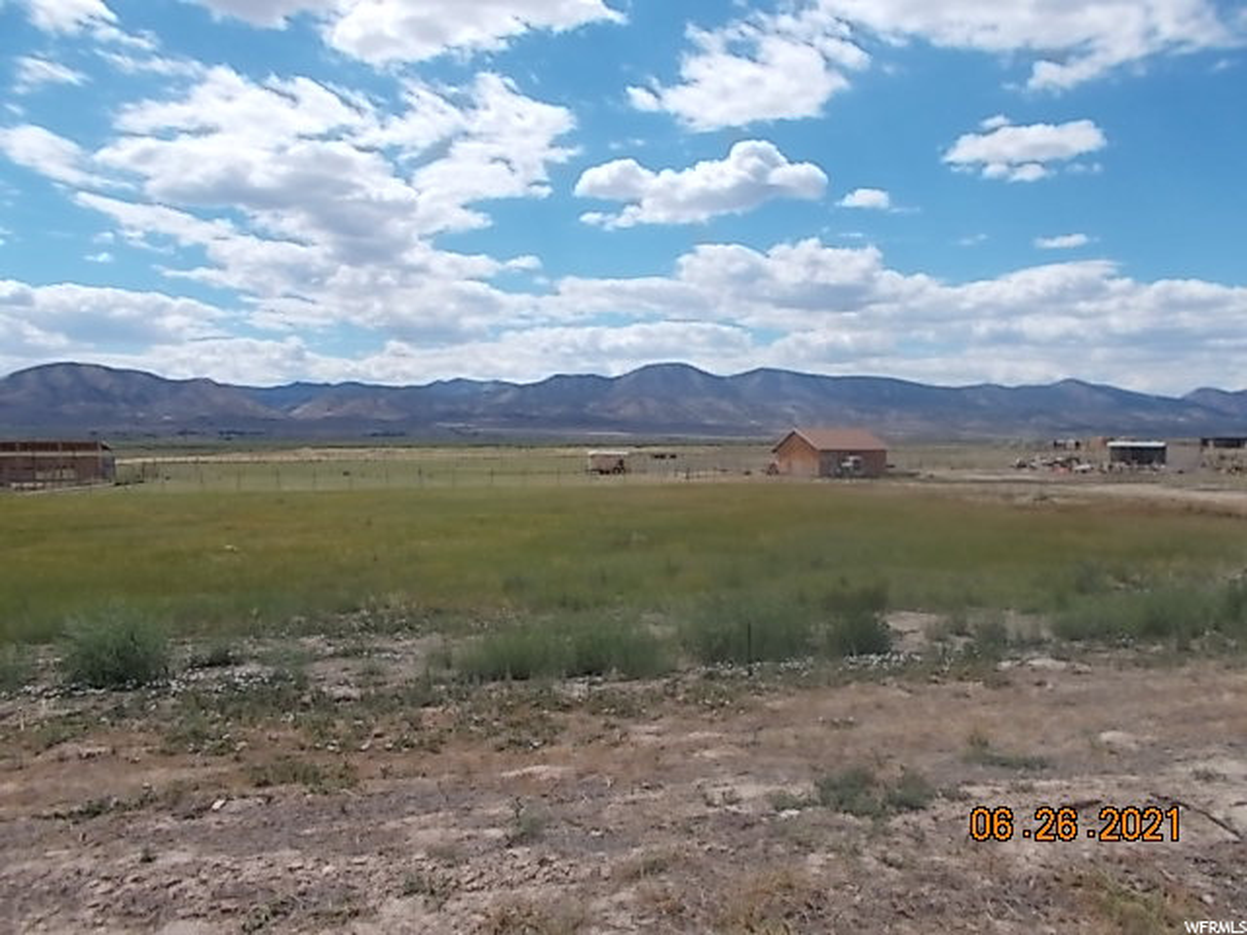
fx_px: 937
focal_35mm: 26
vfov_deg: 53.1
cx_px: 624
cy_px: 468
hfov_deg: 67.3
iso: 80
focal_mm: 4.6
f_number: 8
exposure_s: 1/200
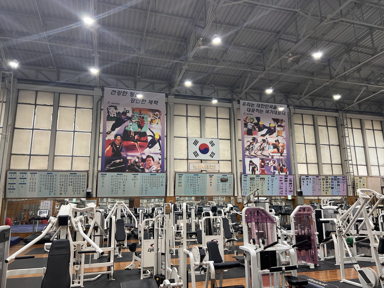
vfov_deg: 53.1
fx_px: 288
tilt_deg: +10.8
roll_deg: +0.9
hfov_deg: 67.3
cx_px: 192
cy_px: 144
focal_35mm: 26
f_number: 1.5
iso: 100
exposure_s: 1/120
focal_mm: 5.7
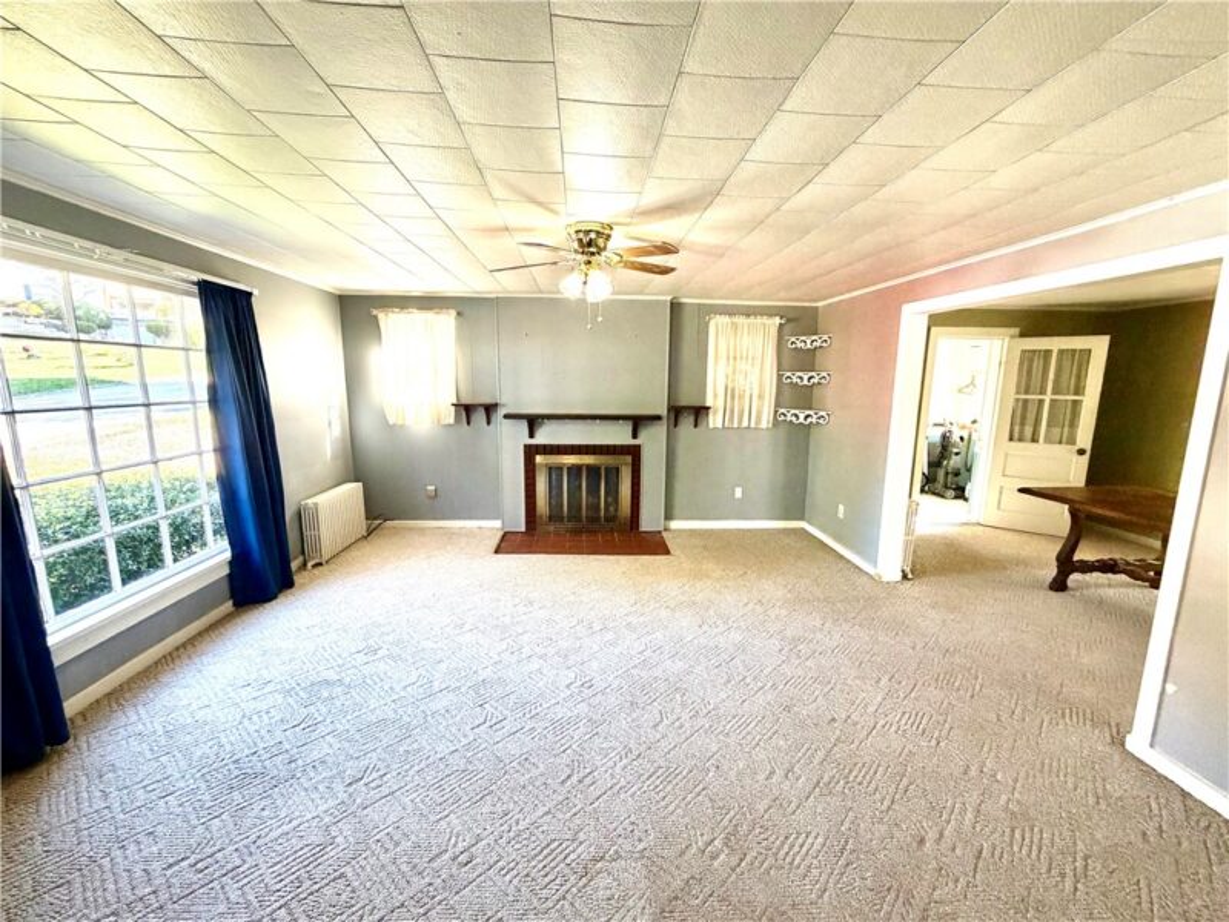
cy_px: 461
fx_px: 497
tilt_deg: -9.4
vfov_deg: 85.7
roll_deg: -0.9
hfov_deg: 102.1
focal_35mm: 14
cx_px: 614
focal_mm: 2.22
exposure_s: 1/120
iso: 320
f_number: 2.2
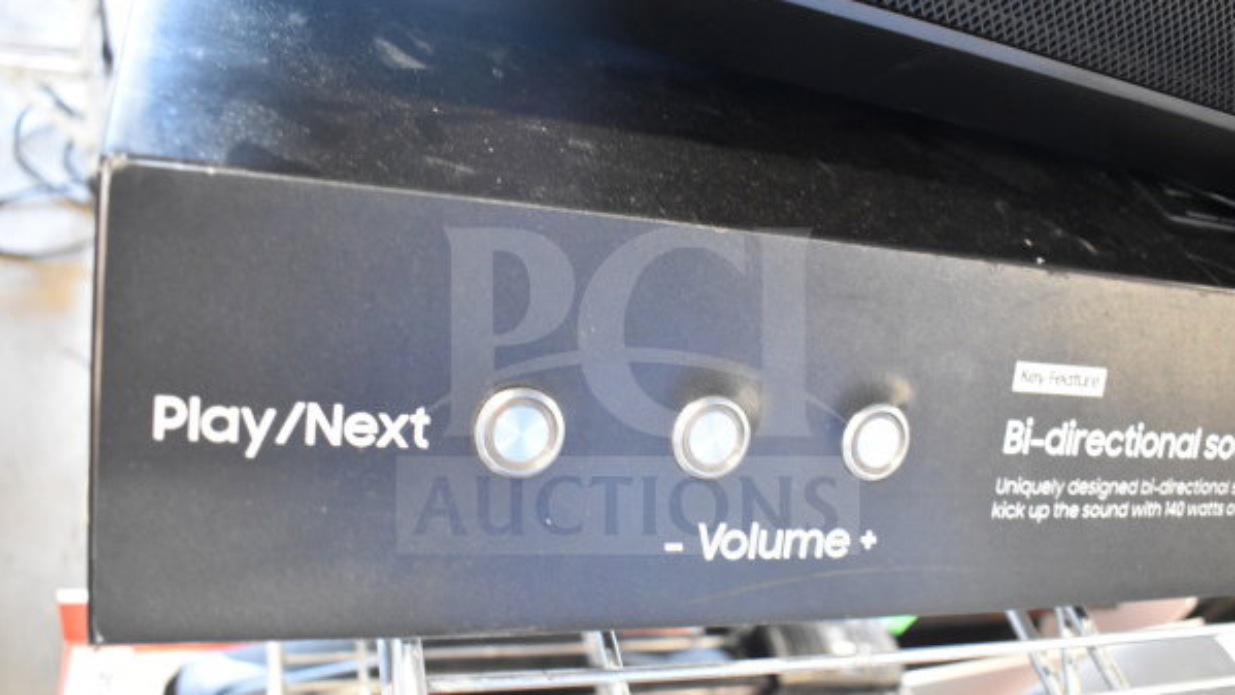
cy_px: 391
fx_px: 1048
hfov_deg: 61.0
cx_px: 627
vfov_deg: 36.6
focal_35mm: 32
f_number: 3.5
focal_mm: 20
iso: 4500
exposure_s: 1/30
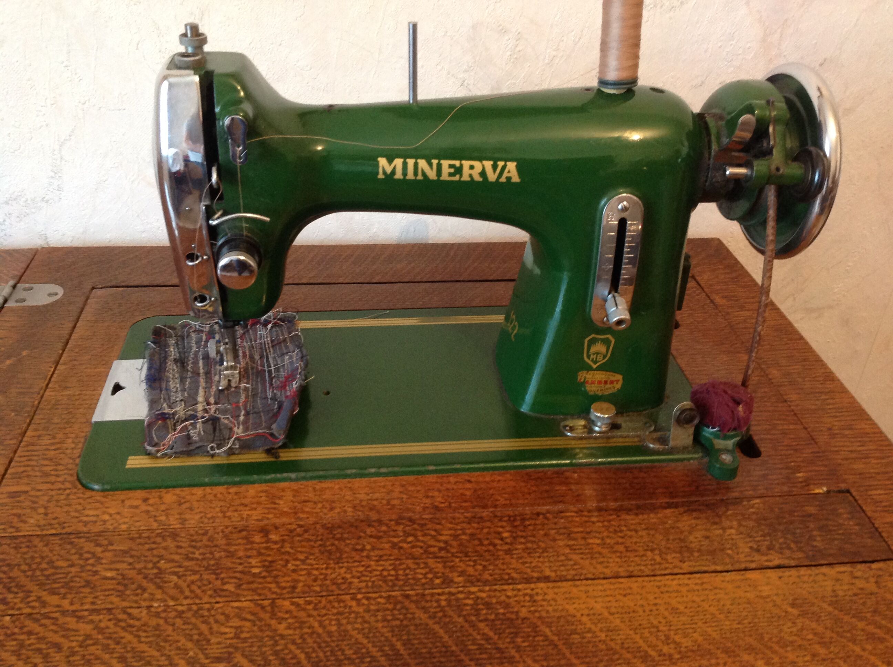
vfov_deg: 40.6
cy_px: 334
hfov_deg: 52.7
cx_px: 446
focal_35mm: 35
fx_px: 902
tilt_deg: -32.4
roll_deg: -1.6
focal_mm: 4.28
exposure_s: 1/15
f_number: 2.4
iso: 250
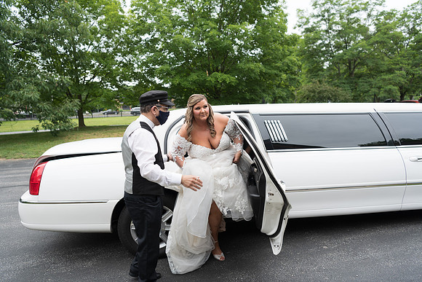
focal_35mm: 24
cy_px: 141
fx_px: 281
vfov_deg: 53.2
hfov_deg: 73.7
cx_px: 211
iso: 64
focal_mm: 24
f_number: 3.2
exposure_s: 1/250
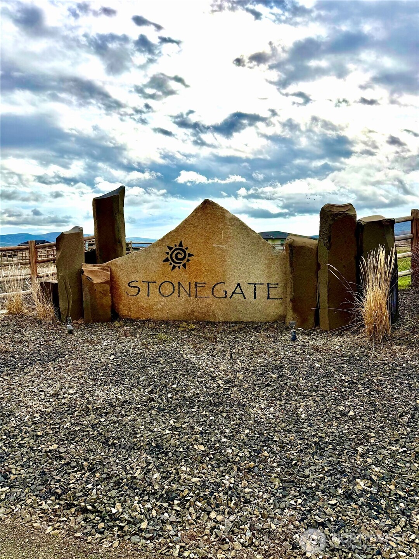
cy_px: 280
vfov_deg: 71.6
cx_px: 210
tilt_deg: -4.4
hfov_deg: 56.8
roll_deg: -0.1
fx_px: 387
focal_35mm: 24
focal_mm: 6.76
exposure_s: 1/10309
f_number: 1.78
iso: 80
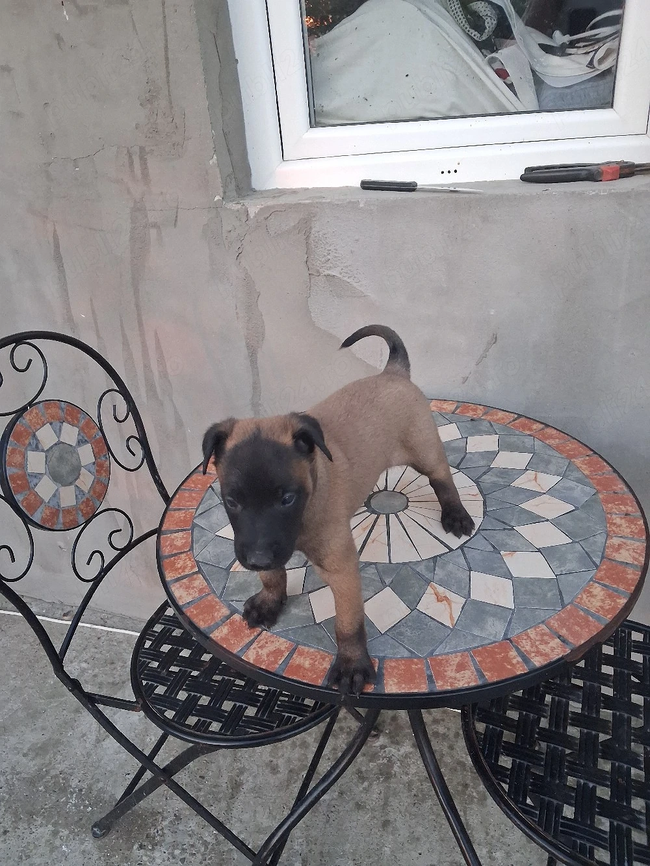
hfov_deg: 51.4
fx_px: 676
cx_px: 325
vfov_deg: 65.3
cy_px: 433
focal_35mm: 27
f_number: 1.8
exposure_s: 1/120
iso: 400
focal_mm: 4
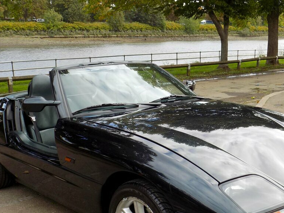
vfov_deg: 30.7
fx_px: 385
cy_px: 137
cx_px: 171
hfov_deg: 40.3
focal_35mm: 47
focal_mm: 5.3
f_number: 3.3
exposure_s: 1/160
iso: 80
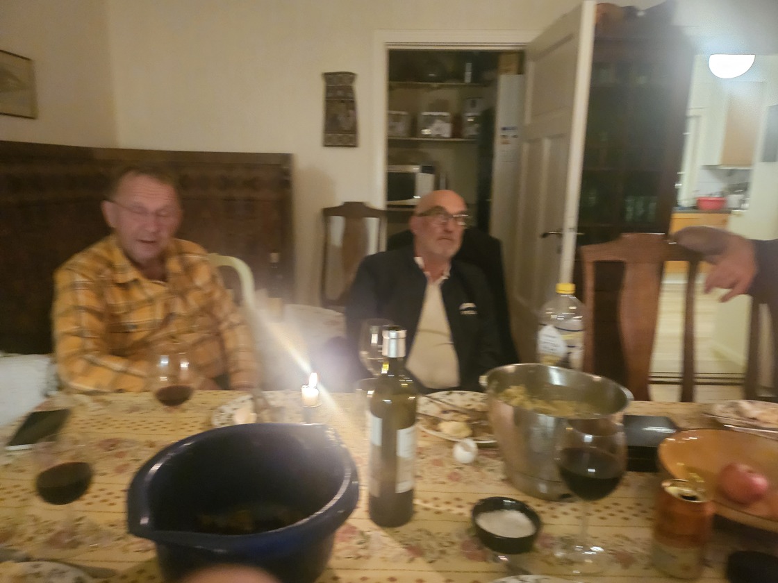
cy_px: 292
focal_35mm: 24
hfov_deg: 71.6
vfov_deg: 56.8
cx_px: 389
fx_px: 539
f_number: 1.8
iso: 1600
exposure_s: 1/25
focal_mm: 5
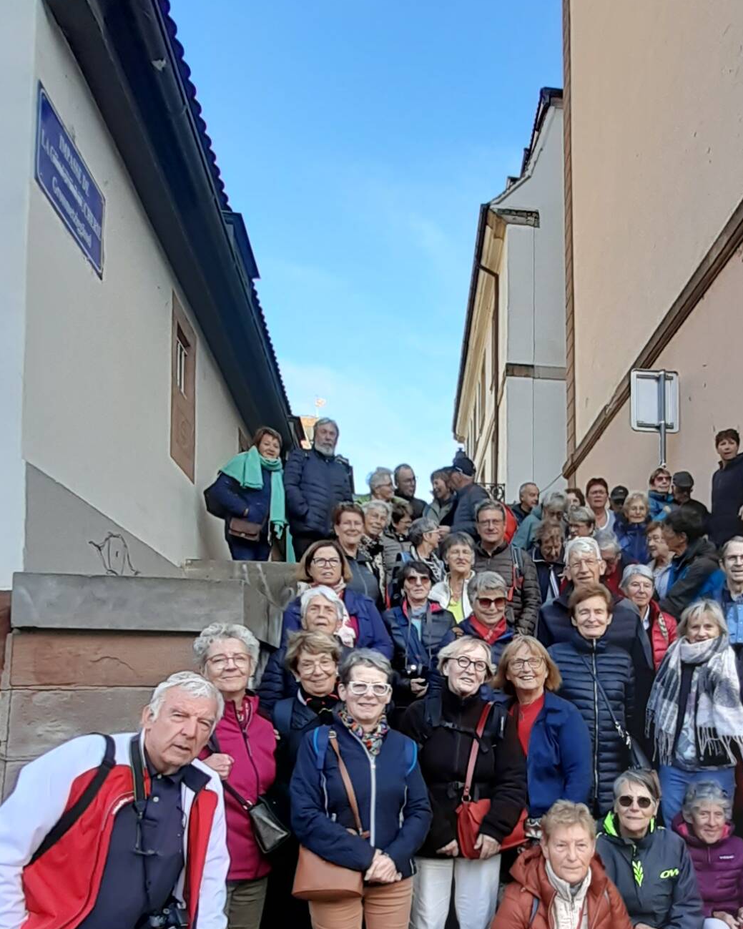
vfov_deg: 64.6
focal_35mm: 25
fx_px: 687
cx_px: 536
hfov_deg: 54.7
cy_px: 682
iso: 40
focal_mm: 1.13
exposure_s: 1/233
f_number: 2.2
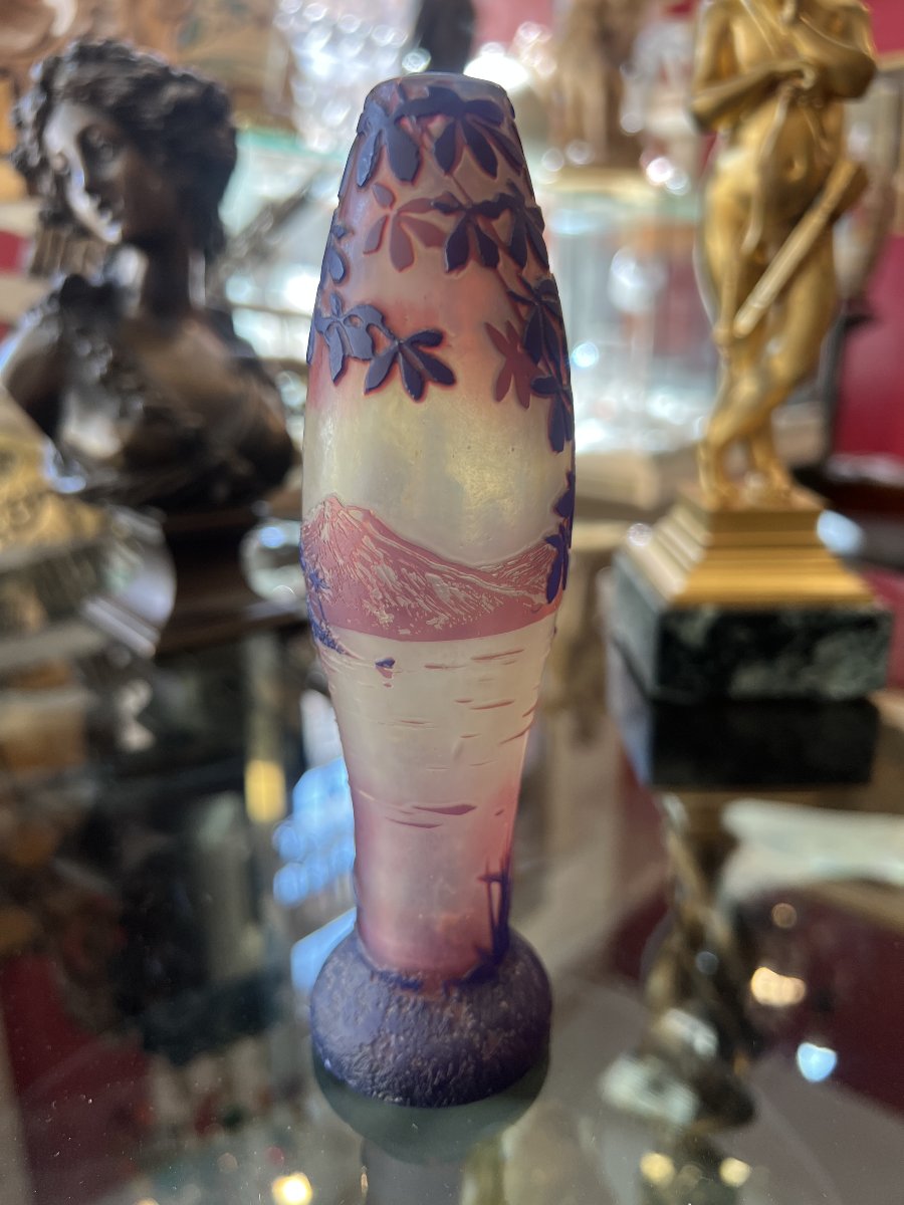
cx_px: 452
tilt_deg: -16.7
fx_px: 905
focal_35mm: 26
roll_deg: +0.4
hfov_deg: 53.1
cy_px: 602
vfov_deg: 67.3
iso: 80
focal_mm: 5.7
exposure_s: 1/100
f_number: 1.5
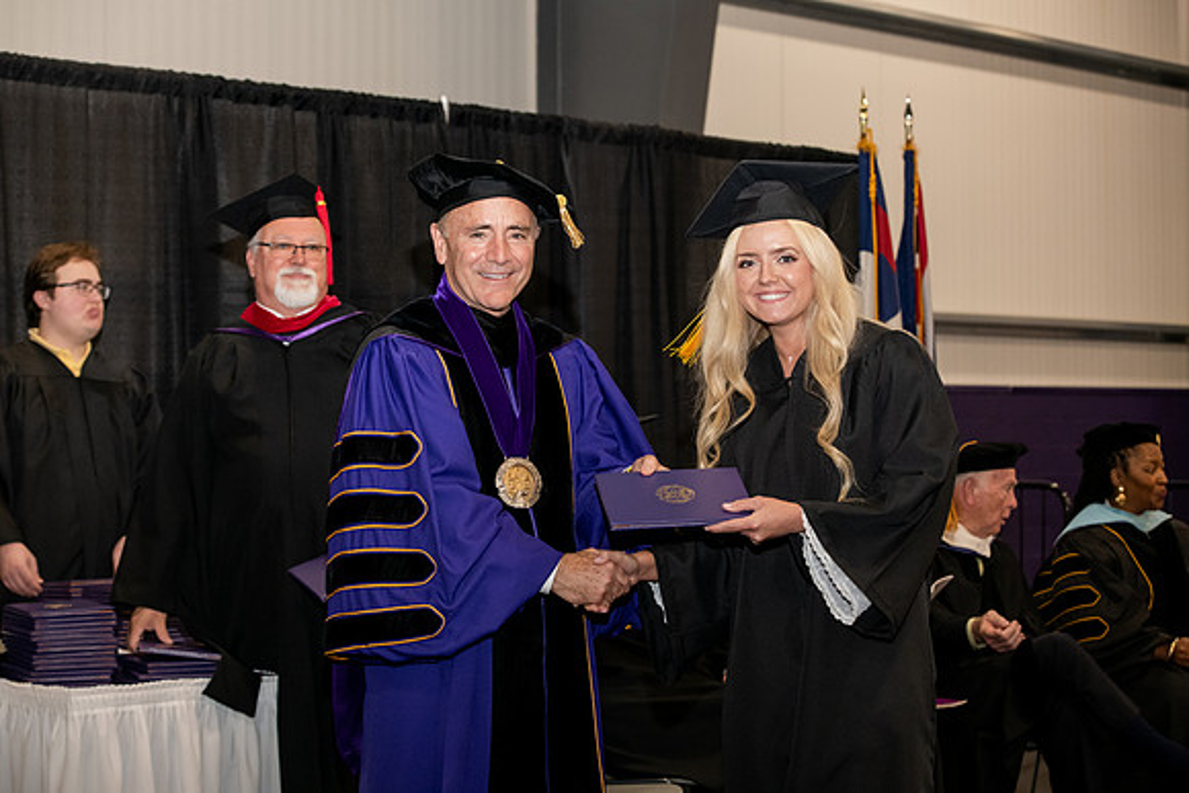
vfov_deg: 19.5
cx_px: 594
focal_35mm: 70
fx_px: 2312
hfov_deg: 28.8
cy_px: 396
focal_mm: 70
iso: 2000
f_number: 5.6
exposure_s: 1/200
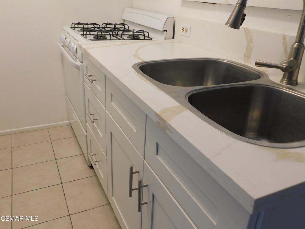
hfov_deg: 60.0
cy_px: 114
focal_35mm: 30
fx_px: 264
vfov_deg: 46.8
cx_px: 152
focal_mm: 5.3
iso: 140
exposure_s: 1/30
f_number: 3.2
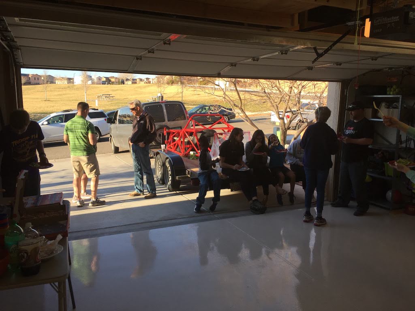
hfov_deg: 61.7
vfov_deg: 48.2
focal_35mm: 29
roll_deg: -0.7
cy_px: 156
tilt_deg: -9.3
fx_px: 348
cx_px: 208
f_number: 2.2
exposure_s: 1/449
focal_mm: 4.15
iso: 32
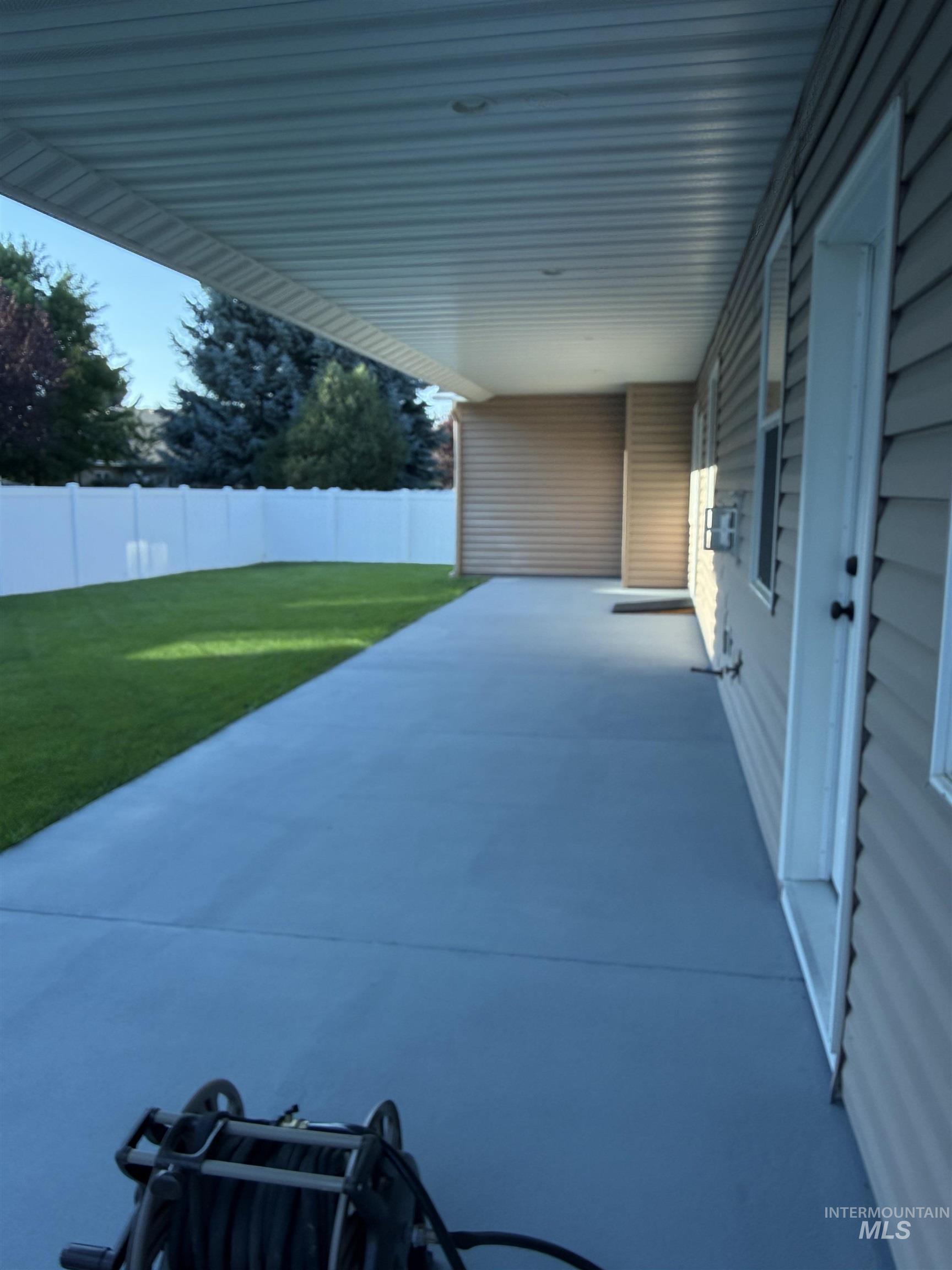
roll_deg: -0.5
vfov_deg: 71.6
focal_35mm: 24
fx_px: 880
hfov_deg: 56.8
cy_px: 635
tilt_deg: -7.8
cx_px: 476
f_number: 2.2
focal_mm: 2.22
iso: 40
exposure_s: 1/715
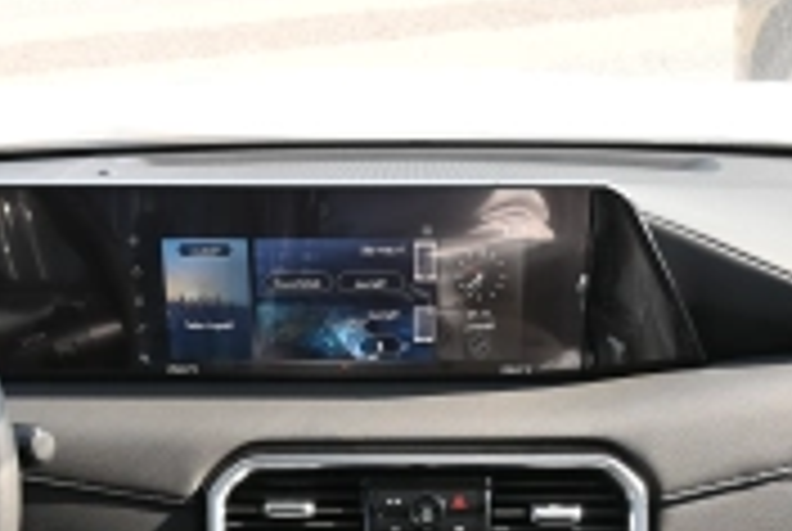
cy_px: 727
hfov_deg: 29.6
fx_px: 1499
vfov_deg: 18.4
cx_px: 418
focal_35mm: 68
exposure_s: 1/250
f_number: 5
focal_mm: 16
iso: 200
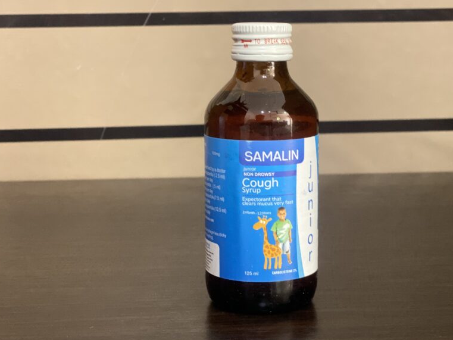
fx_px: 916
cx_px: 267
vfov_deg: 21.0
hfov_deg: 27.7
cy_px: 148
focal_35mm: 70
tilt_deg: -7.8
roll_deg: +2.0
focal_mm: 6
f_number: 2
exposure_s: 1/40
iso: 250
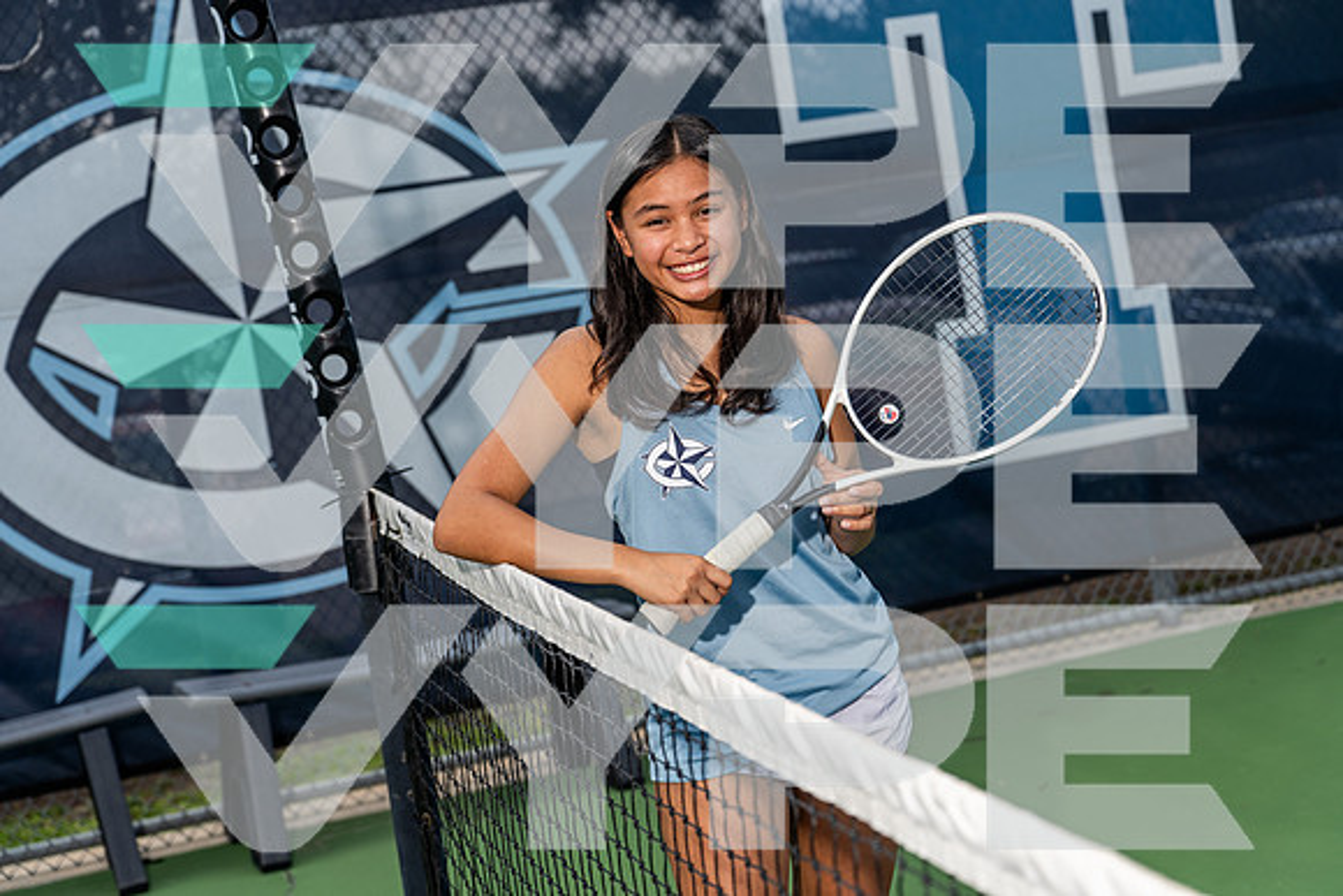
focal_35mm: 62
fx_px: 2313
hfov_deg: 32.4
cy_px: 448
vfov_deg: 21.9
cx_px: 672
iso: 100
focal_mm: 62
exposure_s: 1/1000
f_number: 4
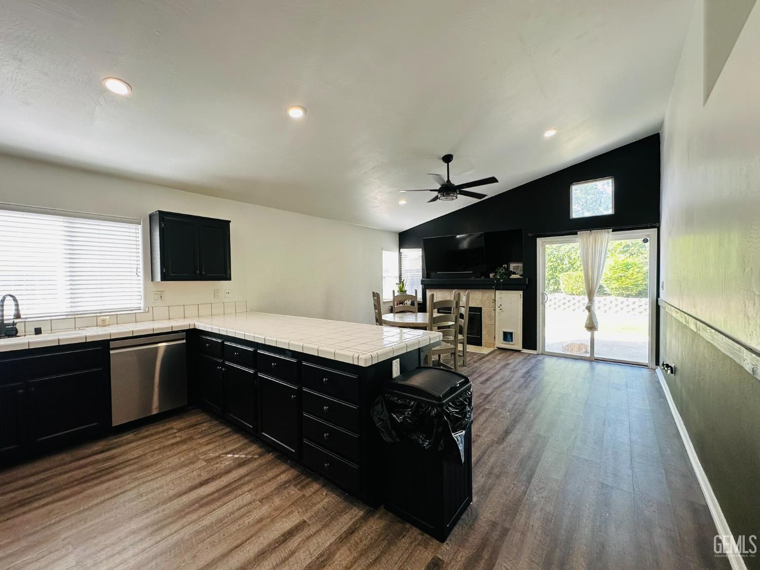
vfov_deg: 85.7
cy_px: 285
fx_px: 307
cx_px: 380
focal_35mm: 14
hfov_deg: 102.1
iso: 125
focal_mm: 2.22
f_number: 2.2
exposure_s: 1/99
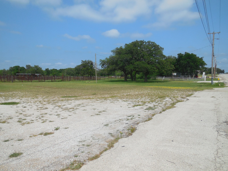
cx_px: 114
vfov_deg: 54.9
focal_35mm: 25
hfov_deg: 69.4
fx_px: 165
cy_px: 86
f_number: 6.2
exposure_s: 1/640
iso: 125
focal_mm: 4.5
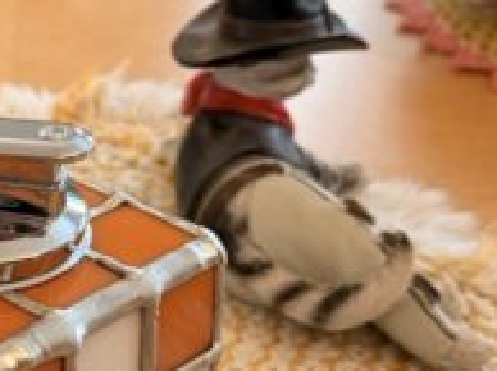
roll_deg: -0.7
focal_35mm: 99
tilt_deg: -26.5
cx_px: 0
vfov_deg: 14.9
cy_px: 184
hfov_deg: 19.3
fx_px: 1420
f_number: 1.78
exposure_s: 1/60
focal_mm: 6.76
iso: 250
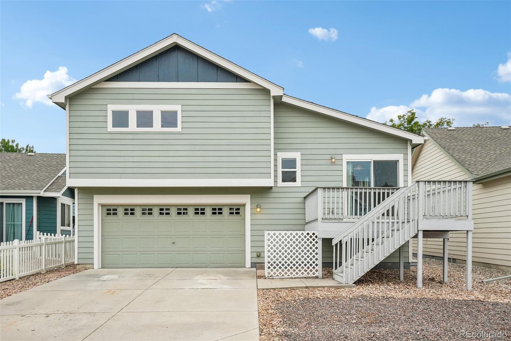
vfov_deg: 47.9
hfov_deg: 67.4
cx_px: 256
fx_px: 383
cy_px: 170
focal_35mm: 27
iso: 400
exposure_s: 1/1000
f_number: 8
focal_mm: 18
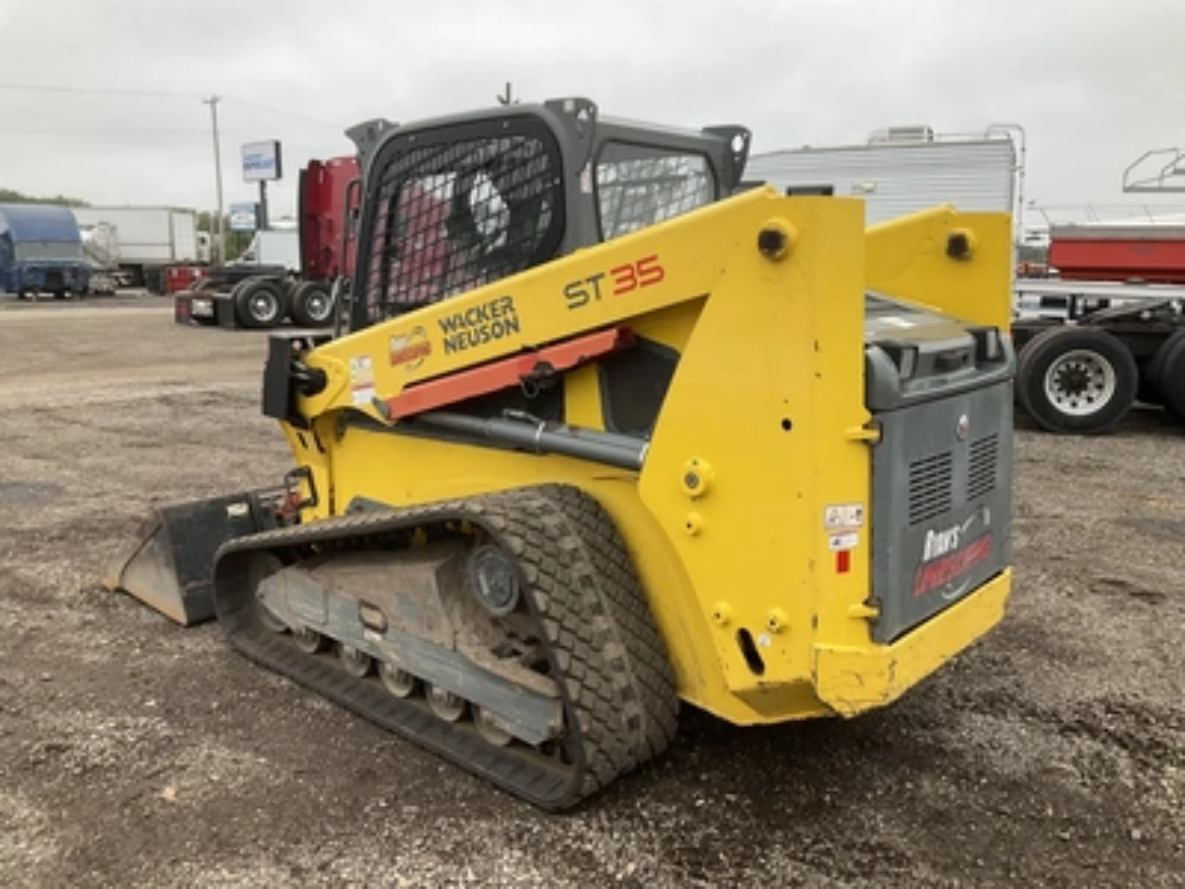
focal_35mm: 29
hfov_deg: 61.7
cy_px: 444
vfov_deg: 48.2
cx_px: 592
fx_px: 993
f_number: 1.8
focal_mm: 3
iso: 40
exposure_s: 1/122
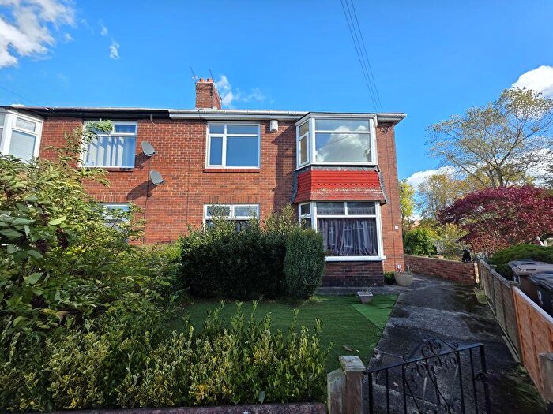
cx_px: 276
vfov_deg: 89.9
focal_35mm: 13
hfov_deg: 106.2
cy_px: 207
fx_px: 208
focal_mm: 2.2
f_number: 1.9
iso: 40
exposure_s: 1/688
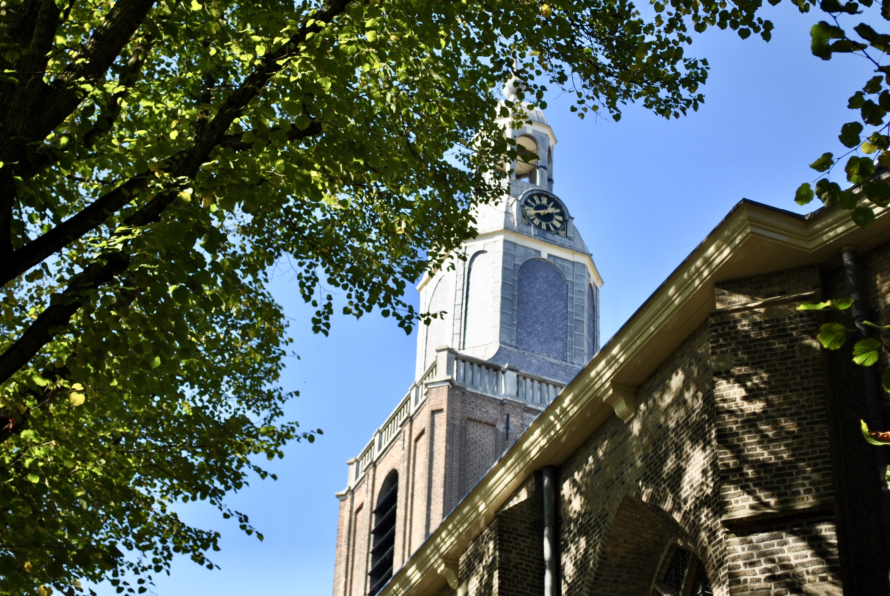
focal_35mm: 72
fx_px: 1782
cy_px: 298
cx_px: 445
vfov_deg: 19.0
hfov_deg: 28.0
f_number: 6.3
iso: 100
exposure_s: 1/160
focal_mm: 48
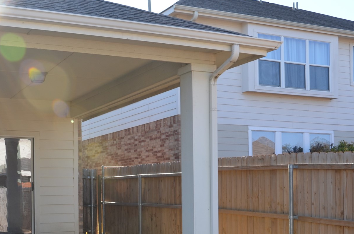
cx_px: 125
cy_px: 204
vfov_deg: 23.2
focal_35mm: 57
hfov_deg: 34.9
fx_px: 558
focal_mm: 21
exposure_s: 1/200
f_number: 8
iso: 200
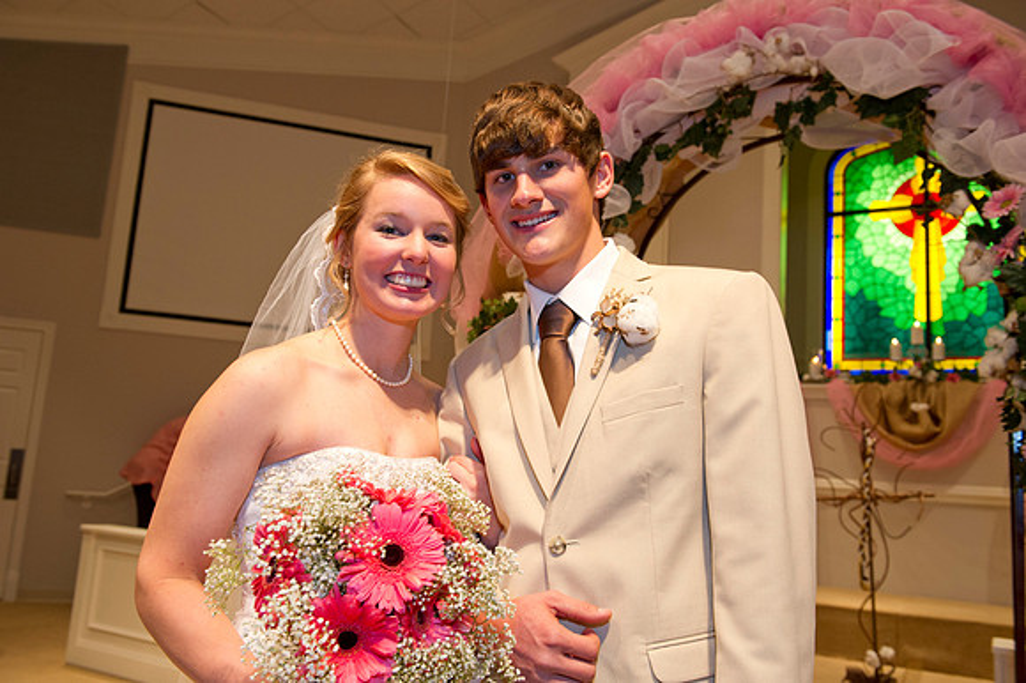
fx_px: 911
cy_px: 342
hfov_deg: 58.7
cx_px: 513
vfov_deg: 41.1
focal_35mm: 32
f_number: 5.6
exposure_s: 1/125
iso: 1600
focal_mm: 32
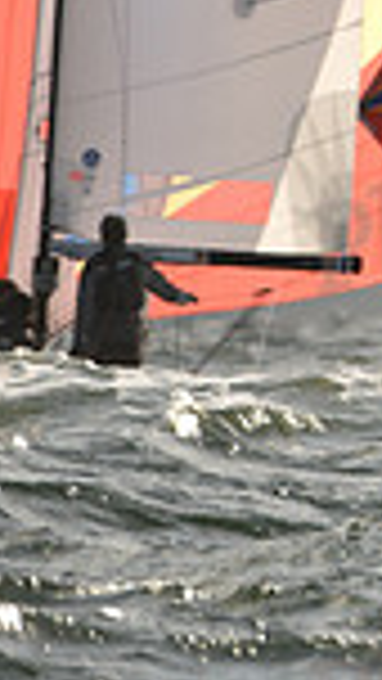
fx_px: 29066
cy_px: -119
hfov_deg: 0.8
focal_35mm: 1615
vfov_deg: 1.3
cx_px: 1177
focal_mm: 400
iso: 320
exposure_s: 1/2000
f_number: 7.1
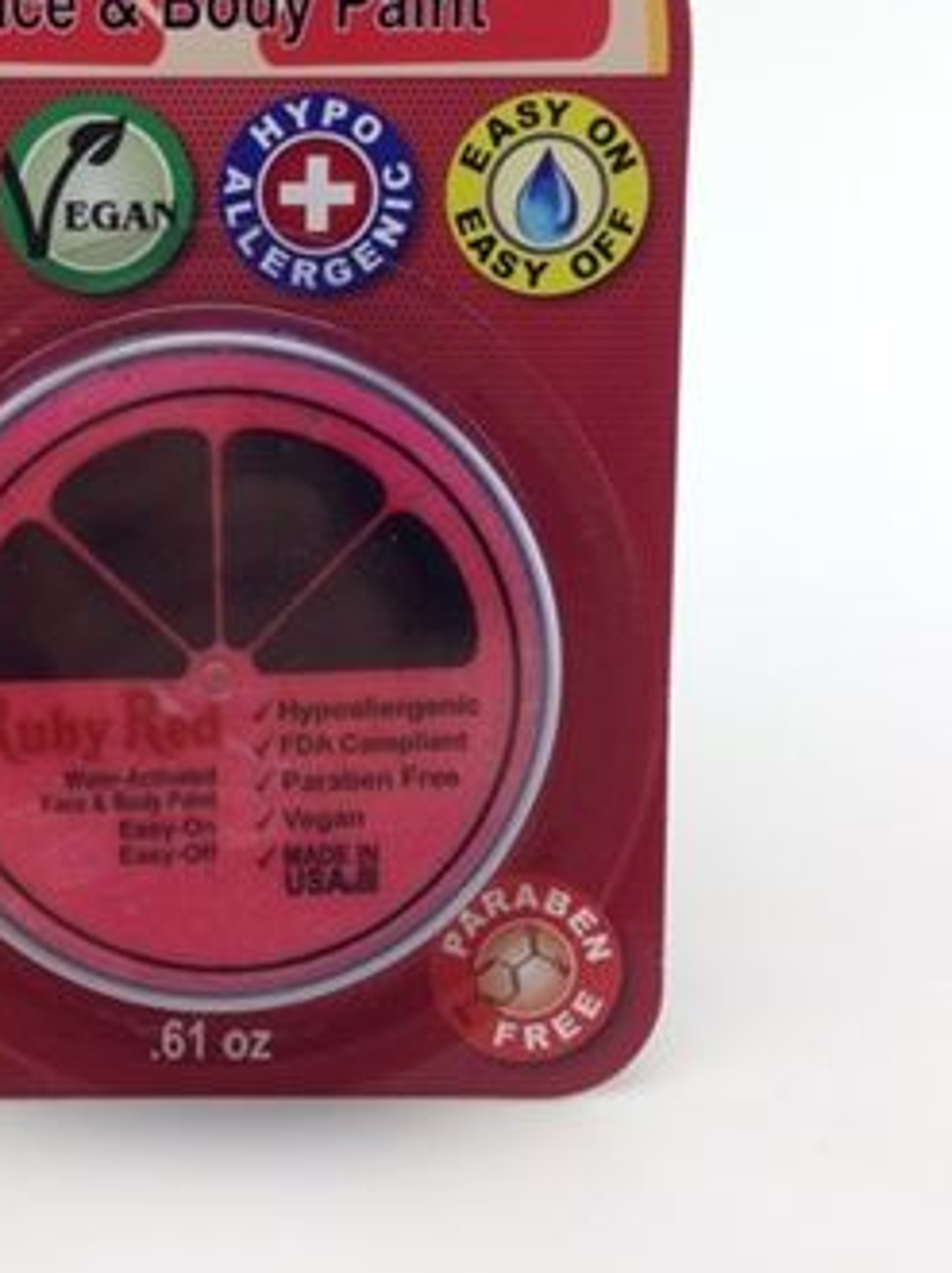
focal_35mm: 55
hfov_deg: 26.1
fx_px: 2019
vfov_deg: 34.7
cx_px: 204
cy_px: 463
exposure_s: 1/120
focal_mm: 4.12
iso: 64
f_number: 2.4
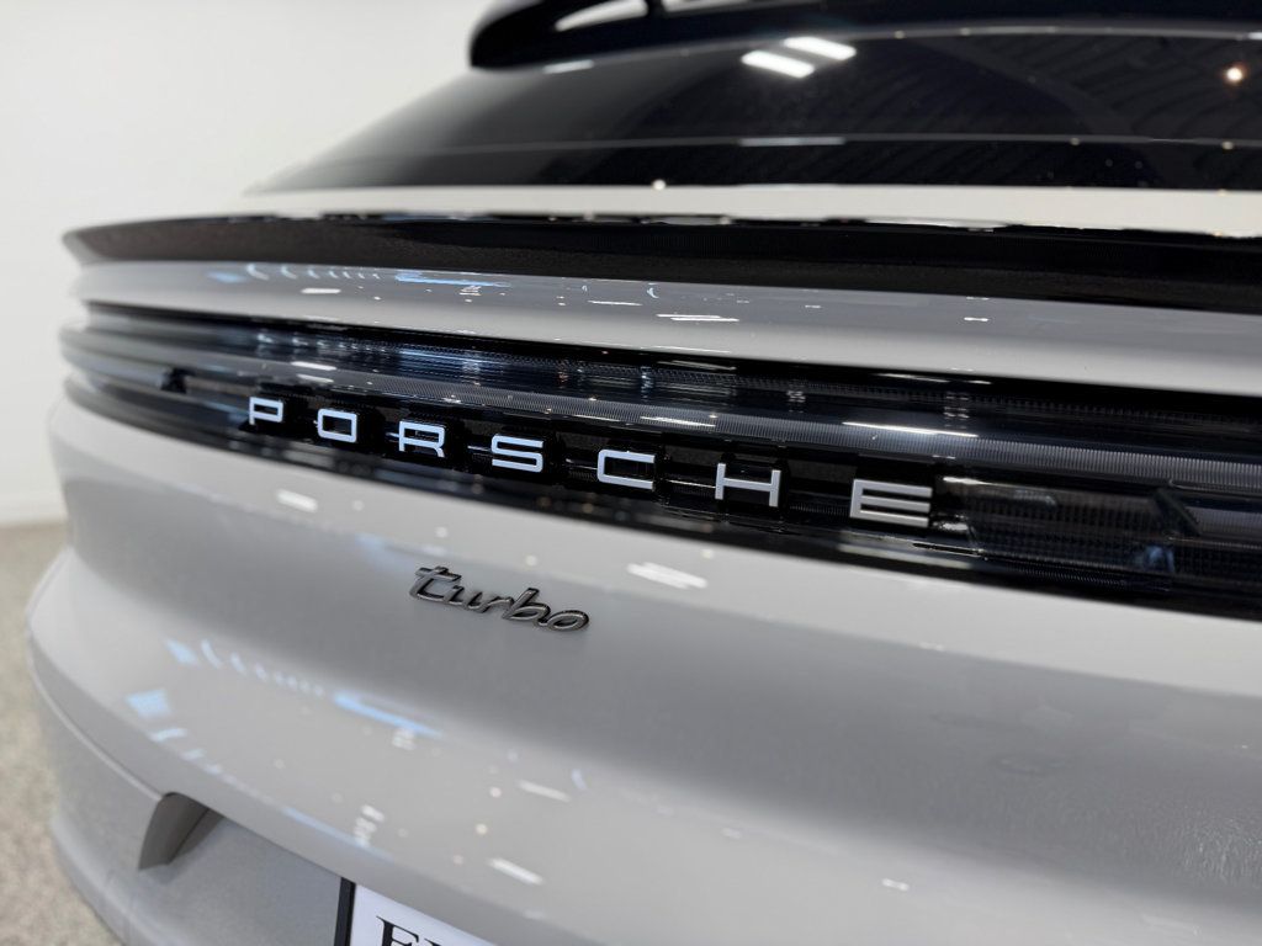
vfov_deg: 56.8
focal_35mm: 24
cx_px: 631
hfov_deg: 71.6
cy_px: 473
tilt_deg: -14.9
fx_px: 875
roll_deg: -1.4
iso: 50
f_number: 1.78
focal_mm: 6.76
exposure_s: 1/120
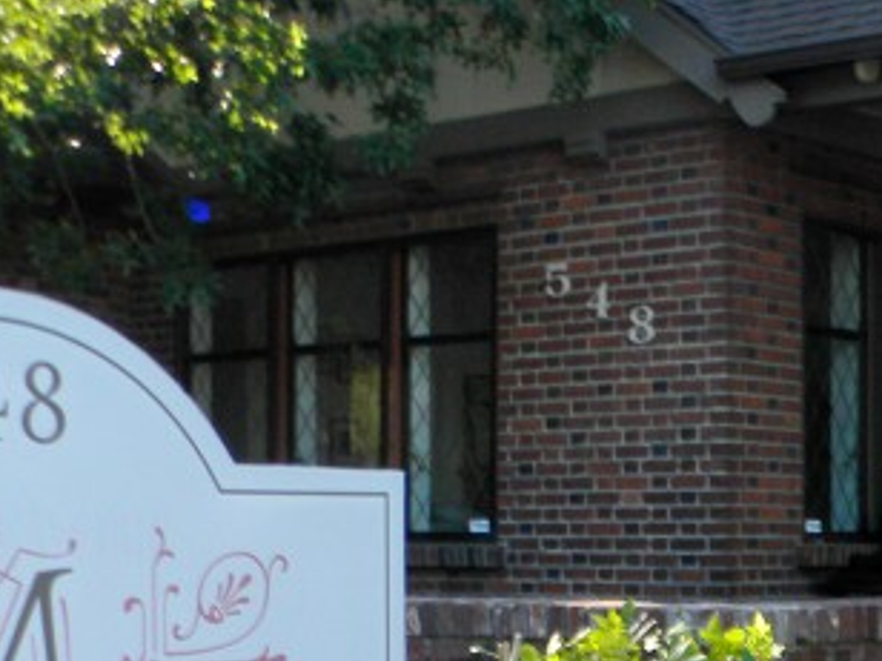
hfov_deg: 23.5
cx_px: 553
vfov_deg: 17.6
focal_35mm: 83
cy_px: 564
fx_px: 2115
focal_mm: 5
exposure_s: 1/158
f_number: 3.5
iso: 80
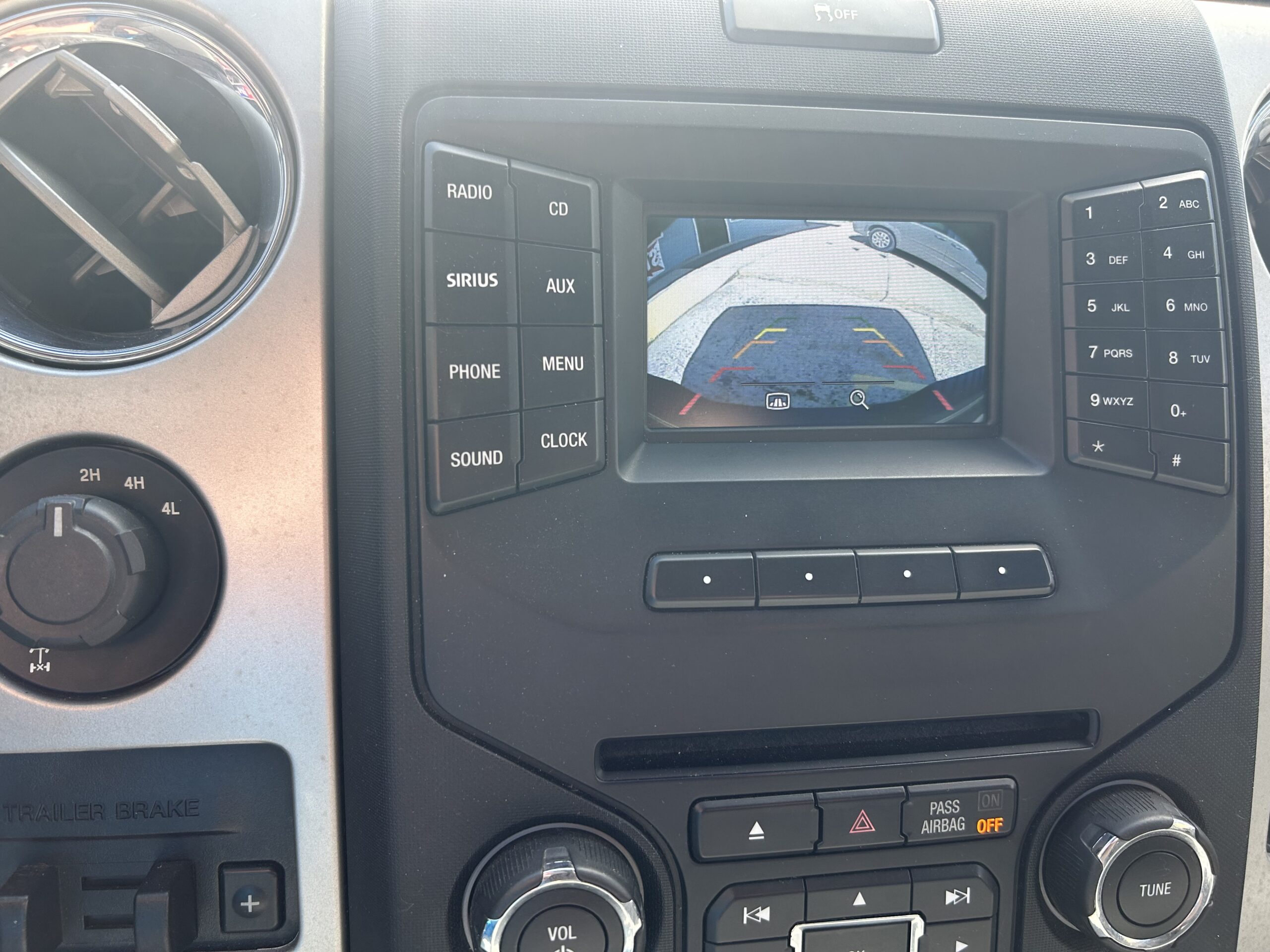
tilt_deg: -21.9
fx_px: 954
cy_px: 476
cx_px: 635
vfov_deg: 53.1
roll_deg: -1.9
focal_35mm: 26
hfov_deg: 67.3
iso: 40
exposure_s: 1/170
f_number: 1.5
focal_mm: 5.7
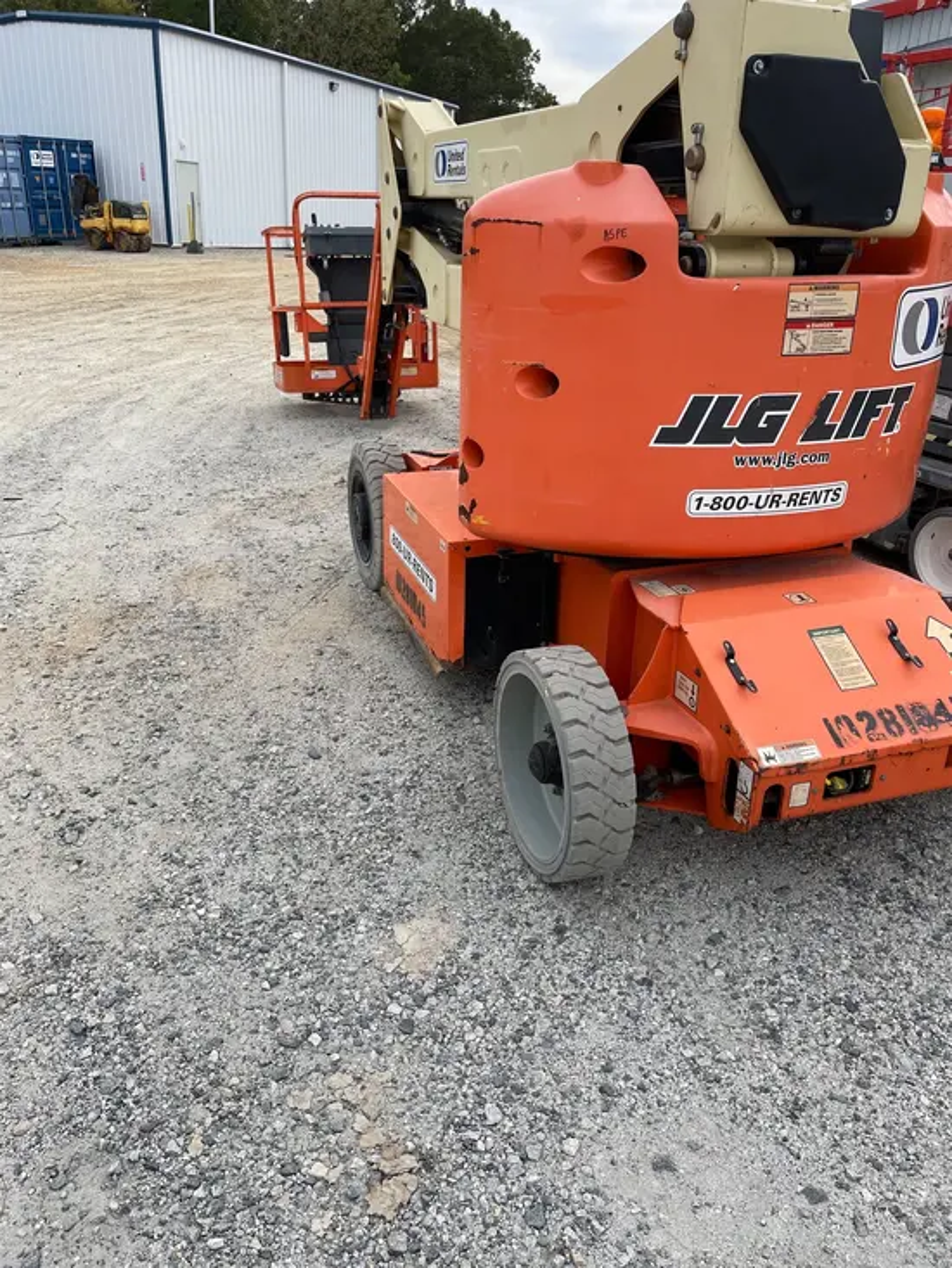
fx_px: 953
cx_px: 476
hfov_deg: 53.1
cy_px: 634
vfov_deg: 67.3
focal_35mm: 26
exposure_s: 1/3205
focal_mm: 4.2
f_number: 1.6
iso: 50
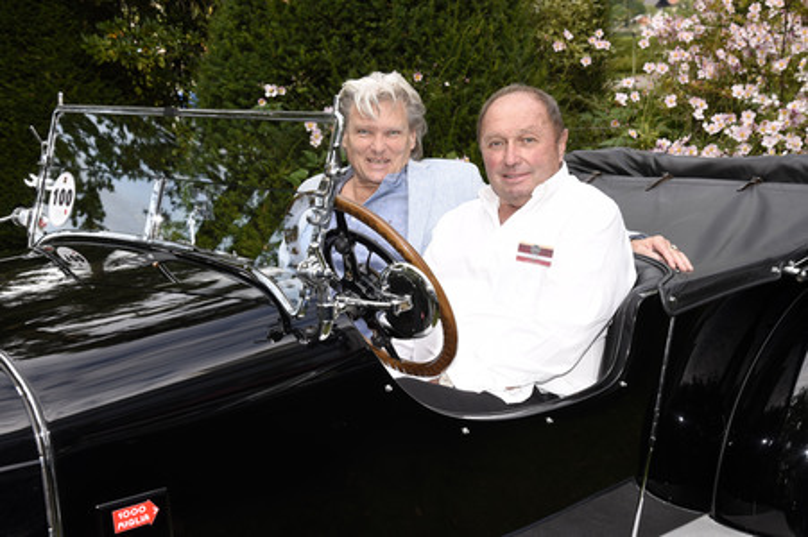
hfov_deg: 39.6
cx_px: 404
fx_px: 1121
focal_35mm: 50
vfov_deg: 27.0
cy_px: 268
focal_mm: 50
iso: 250
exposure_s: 1/125
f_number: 8
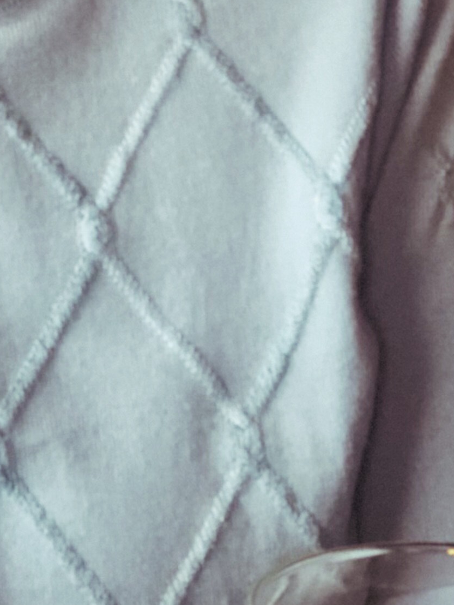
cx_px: -88
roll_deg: -1.6
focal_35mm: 207
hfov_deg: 7.1
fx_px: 3618
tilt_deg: -7.2
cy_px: -180
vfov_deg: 9.4
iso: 640
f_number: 2.8
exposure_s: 1/50
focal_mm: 6.6
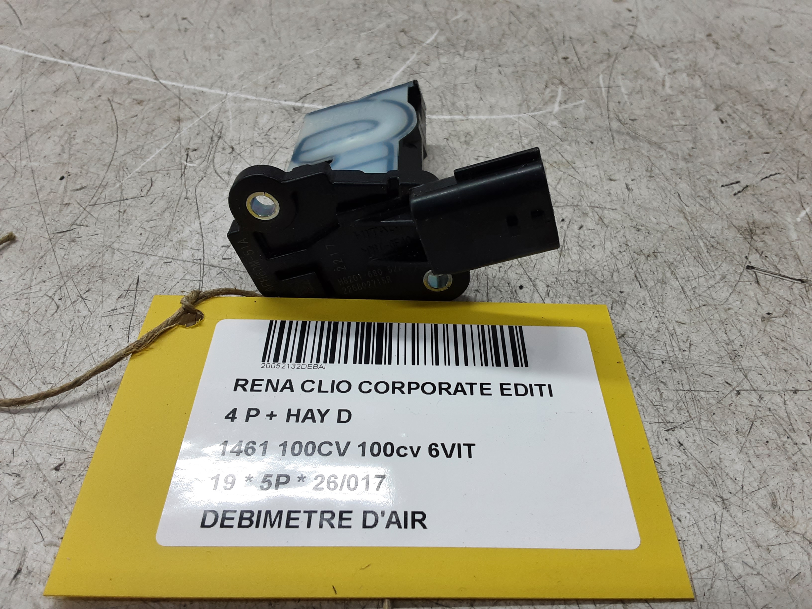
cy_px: 304
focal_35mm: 27
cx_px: 406
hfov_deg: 65.3
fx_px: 633
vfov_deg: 51.4
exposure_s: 1/50
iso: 64
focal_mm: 2.91
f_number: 1.9
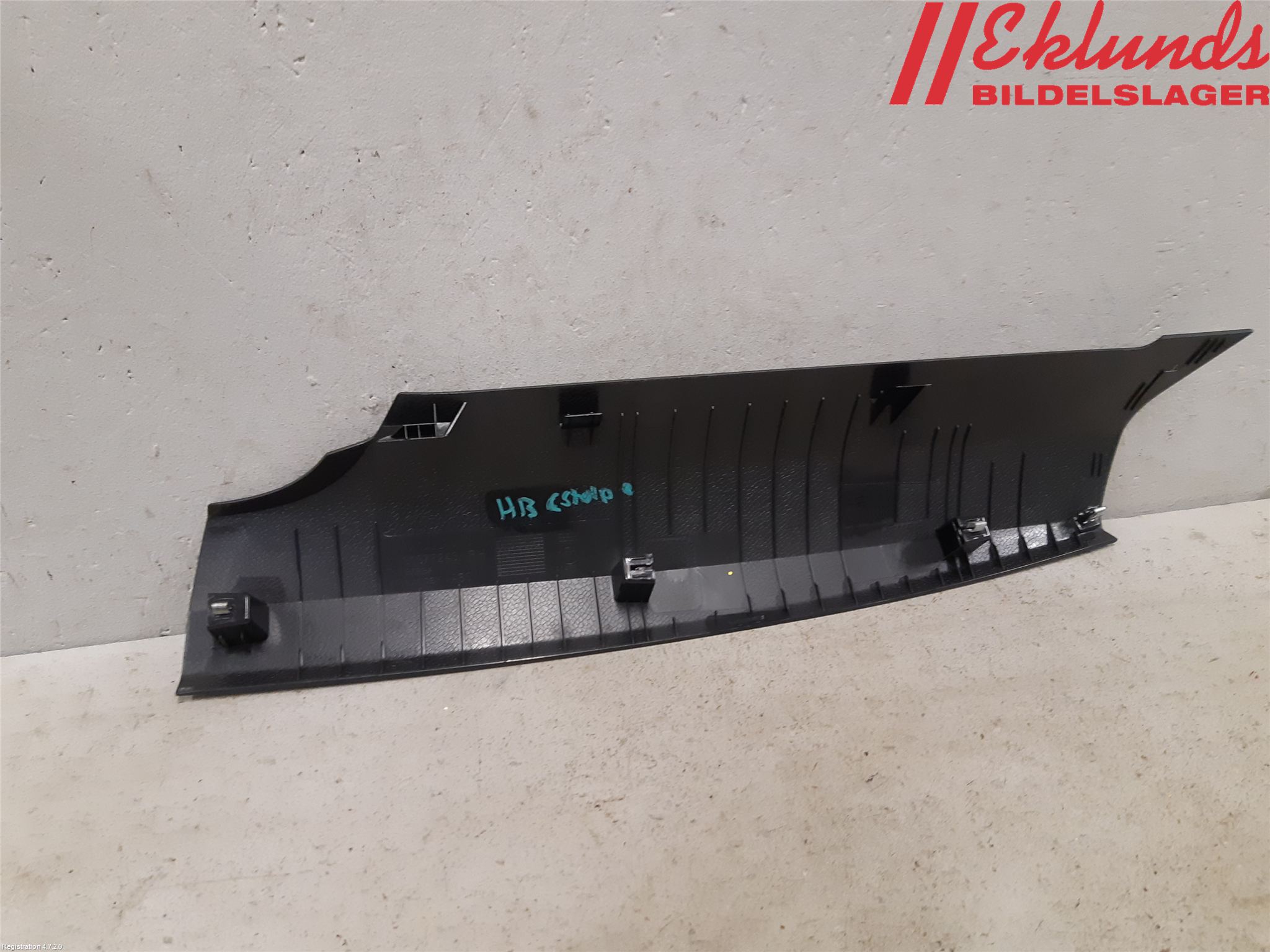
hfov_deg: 67.3
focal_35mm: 26
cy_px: 476
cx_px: 635
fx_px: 954
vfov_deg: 53.1
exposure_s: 1/50
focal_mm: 3.93
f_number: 1.7
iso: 200
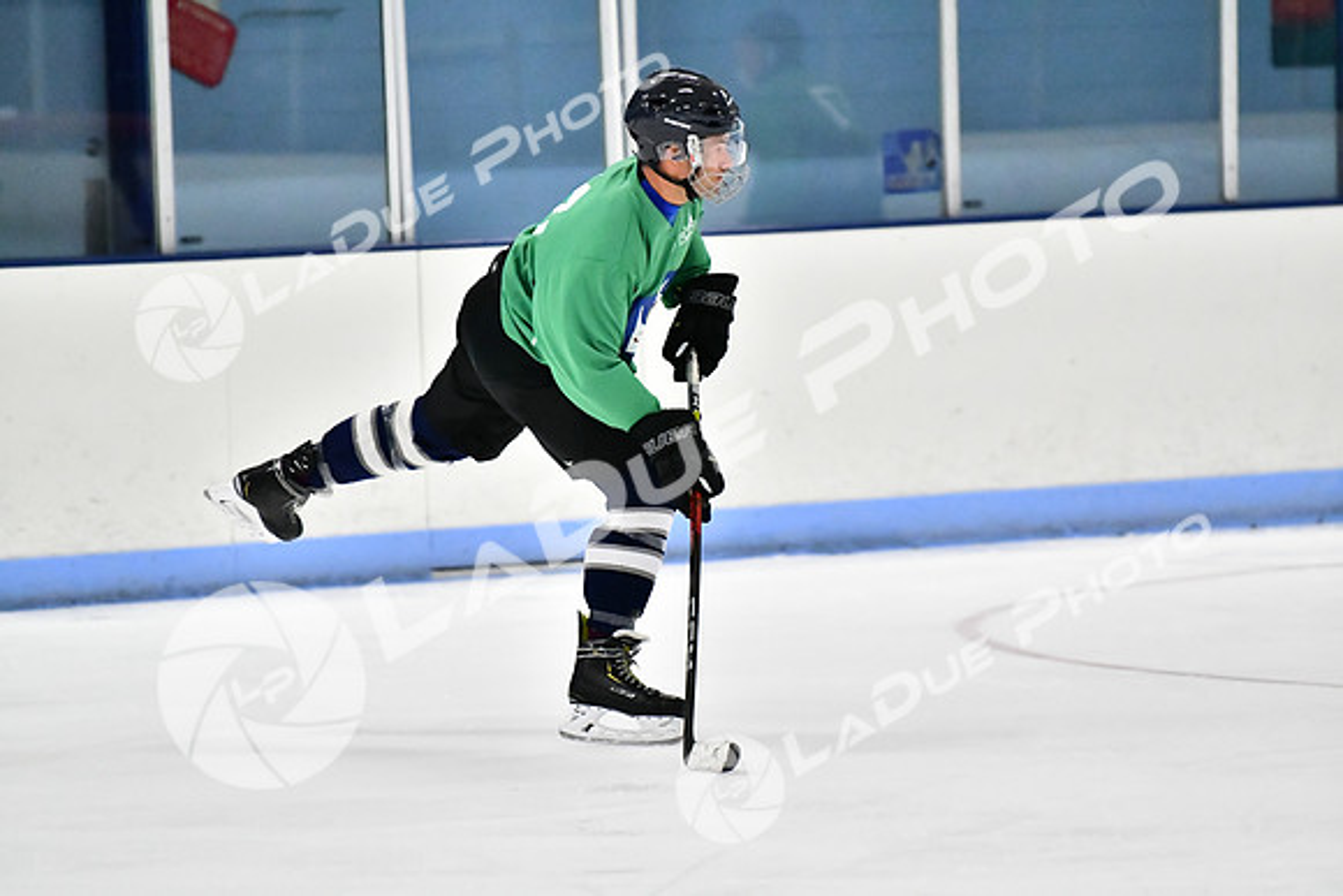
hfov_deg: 7.2
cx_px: 672
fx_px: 10634
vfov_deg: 4.8
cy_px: 448
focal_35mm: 285
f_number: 2.8
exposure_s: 1/1600
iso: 8000
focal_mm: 190
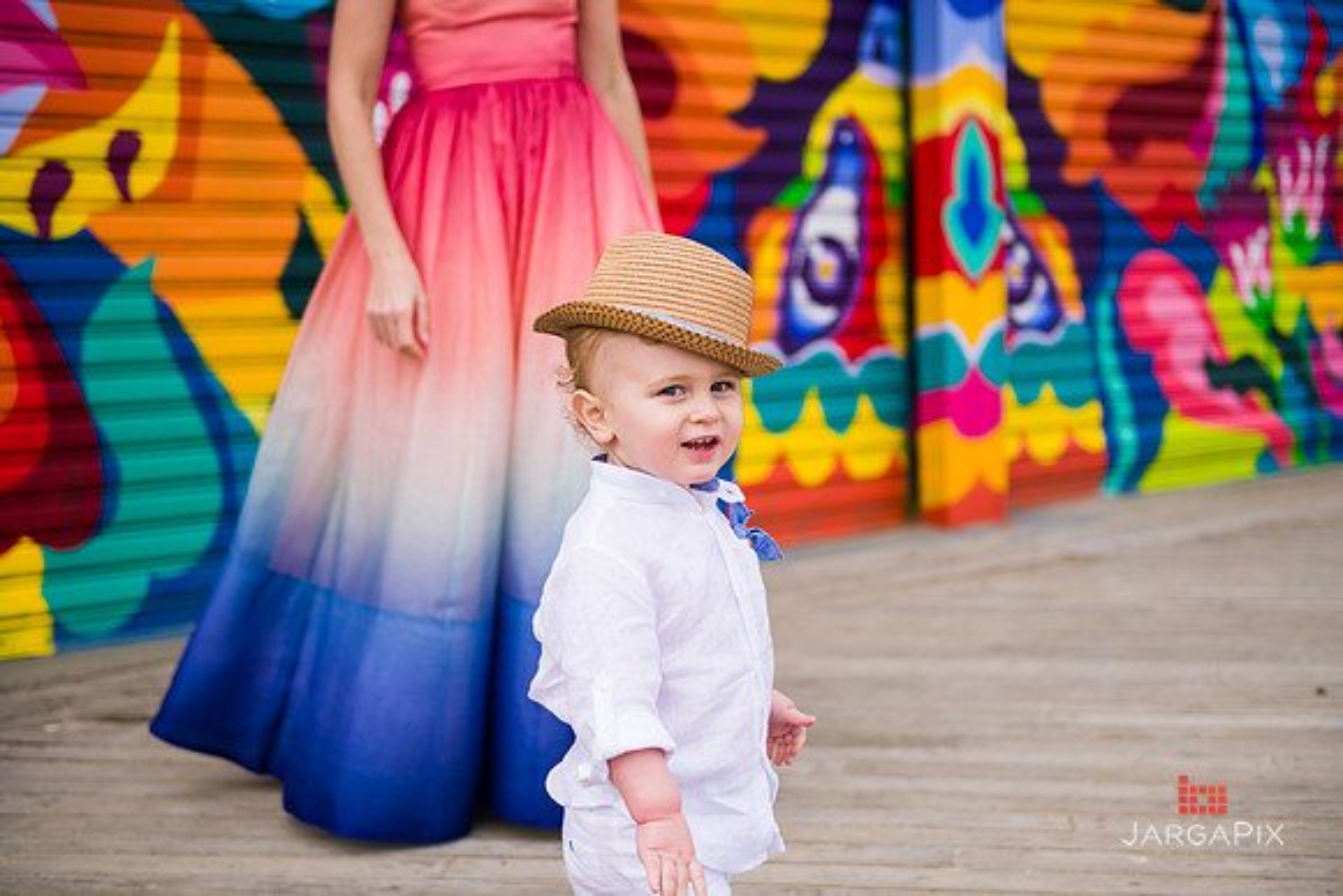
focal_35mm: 52
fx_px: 1940
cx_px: 672
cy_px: 448
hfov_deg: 38.2
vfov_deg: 26.0
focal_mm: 52
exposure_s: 1/3200
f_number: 3.2
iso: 200
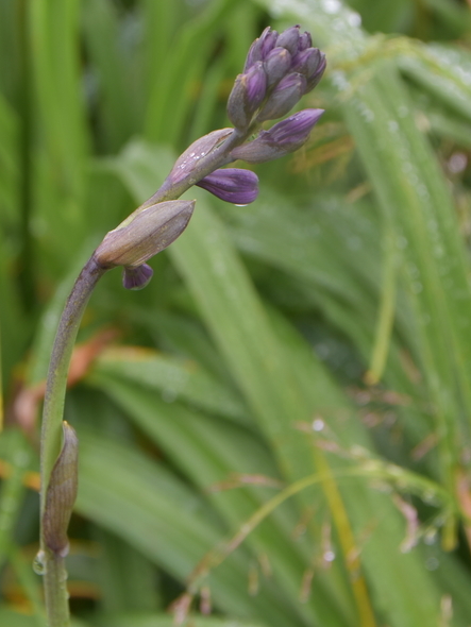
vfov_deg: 14.9
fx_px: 2393
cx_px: 170
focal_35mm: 132
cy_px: 235
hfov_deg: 11.2
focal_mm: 45
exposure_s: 1/125
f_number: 5.6
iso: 125
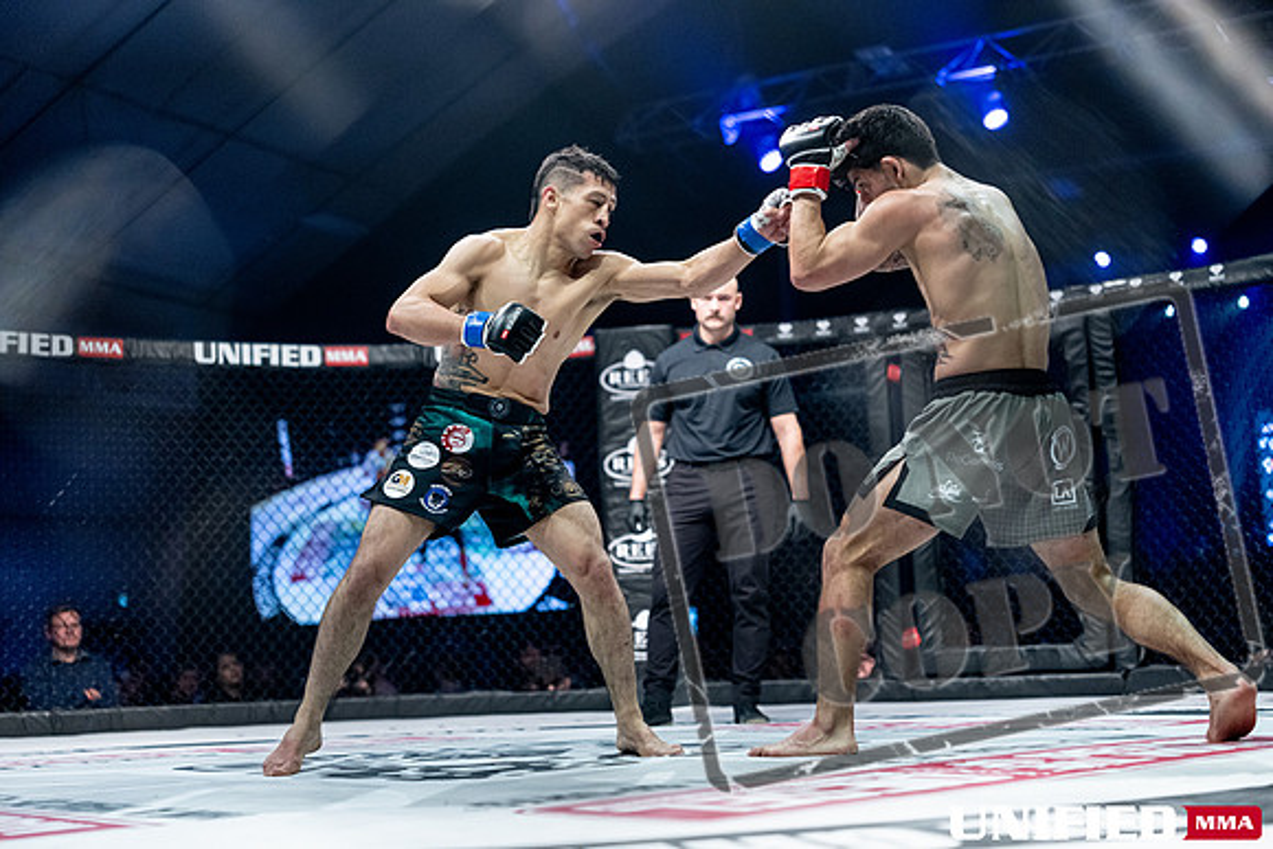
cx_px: 636
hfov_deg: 39.6
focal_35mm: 50
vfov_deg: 27.0
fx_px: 1768
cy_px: 424
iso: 3200
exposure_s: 1/1250
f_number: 2
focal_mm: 50
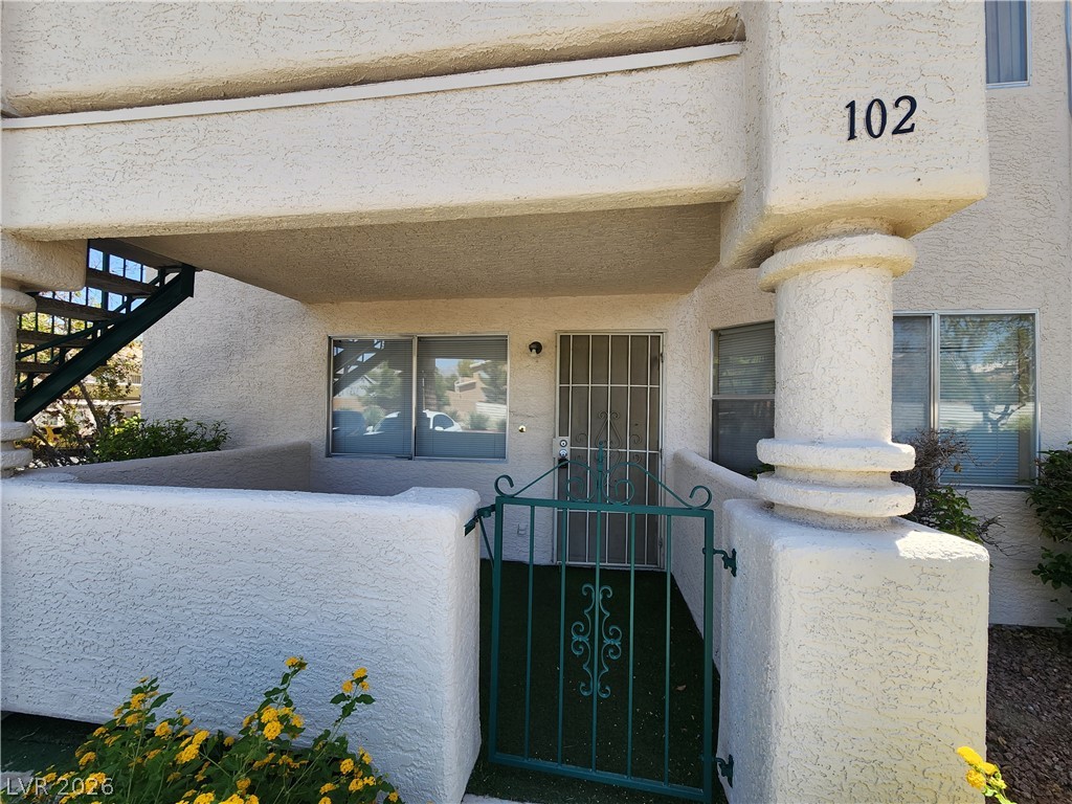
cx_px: 536
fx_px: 403
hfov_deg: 106.2
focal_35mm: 13
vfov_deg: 89.9
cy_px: 402
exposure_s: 1/556
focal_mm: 2.2
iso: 50
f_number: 2.2
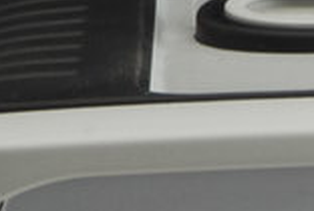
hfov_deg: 2.3
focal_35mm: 898
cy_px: 325
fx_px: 7855
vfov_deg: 1.5
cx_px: 652
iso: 100
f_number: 22
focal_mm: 78
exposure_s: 1/50
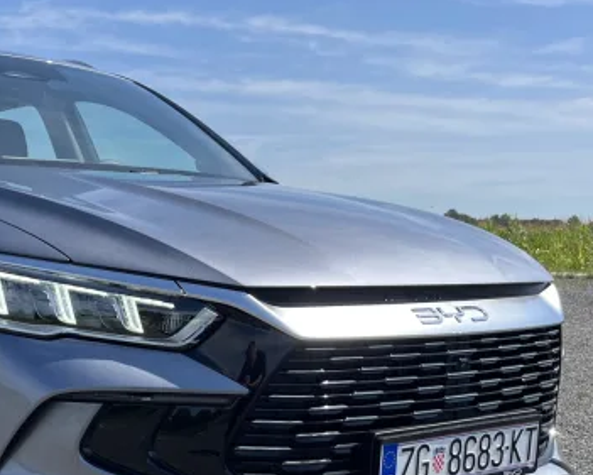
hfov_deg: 33.0
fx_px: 966
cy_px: 370
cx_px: 100
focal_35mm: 55
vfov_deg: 27.2
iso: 50
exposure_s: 1/2967
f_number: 1.6
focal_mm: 5.1
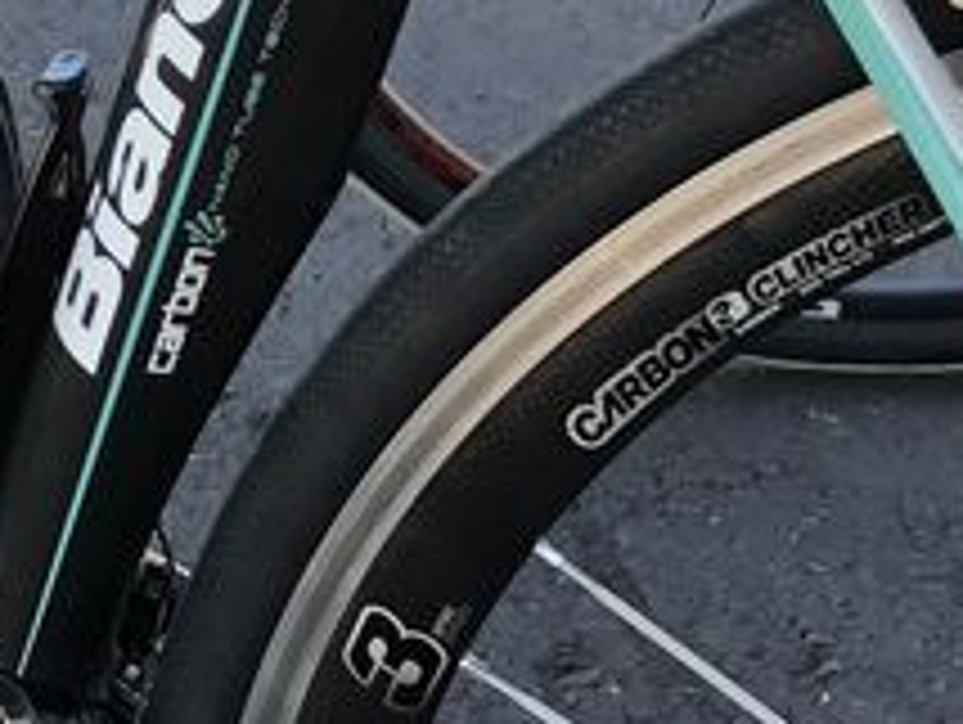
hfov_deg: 12.2
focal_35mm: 157
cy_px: 139
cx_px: -243
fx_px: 4373
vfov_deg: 9.4
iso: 32
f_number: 1.8
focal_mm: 3.99
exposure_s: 1/100
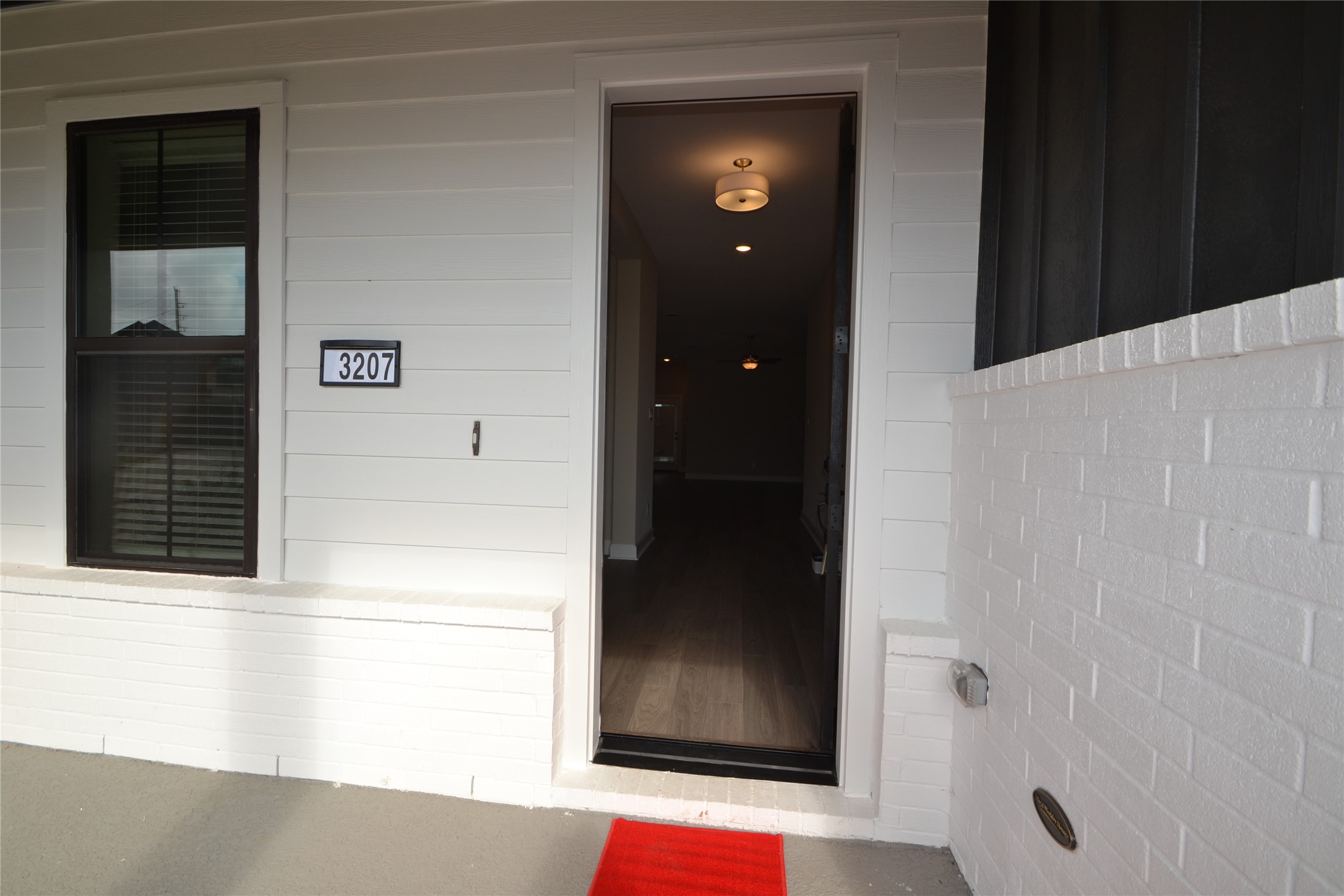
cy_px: 448
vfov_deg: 77.3
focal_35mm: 15
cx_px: 672
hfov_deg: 100.4
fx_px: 560
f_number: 7.1
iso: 100
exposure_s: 1/200
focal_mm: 10
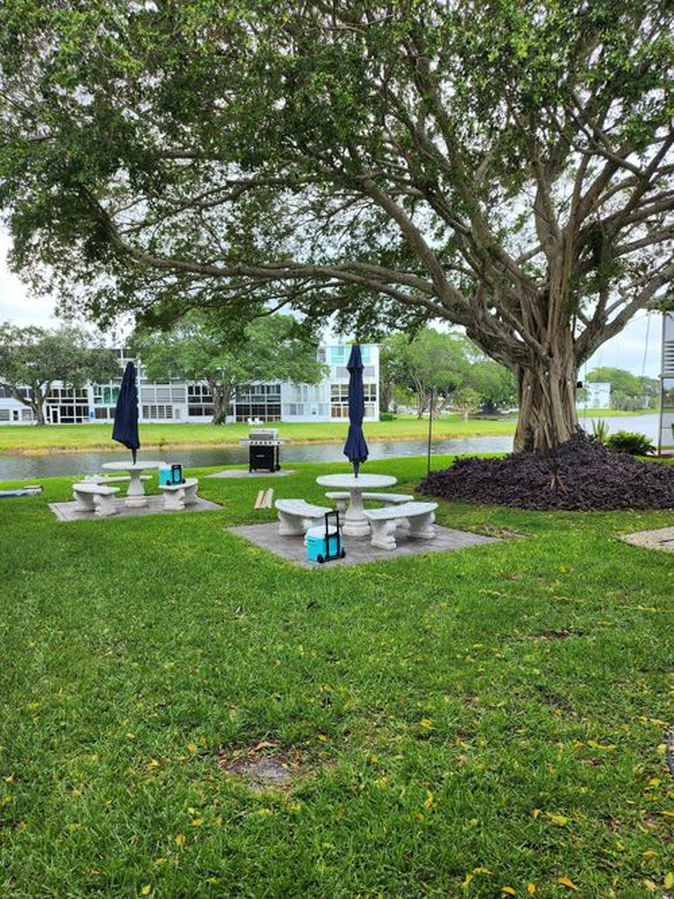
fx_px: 623
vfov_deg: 71.6
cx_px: 337
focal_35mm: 24
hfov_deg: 56.8
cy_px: 450
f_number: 1.8
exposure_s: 1/675
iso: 50
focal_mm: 5
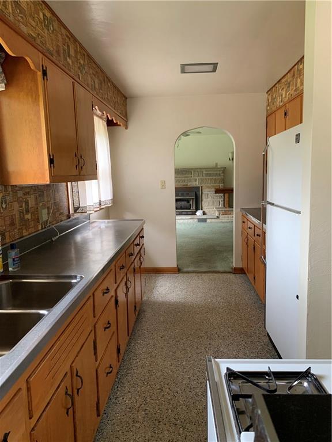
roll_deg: +1.3
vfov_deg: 67.3
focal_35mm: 26
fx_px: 332
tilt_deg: -6.8
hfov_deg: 53.1
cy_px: 221
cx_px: 166
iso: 160
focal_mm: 4.25
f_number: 1.8
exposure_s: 1/60
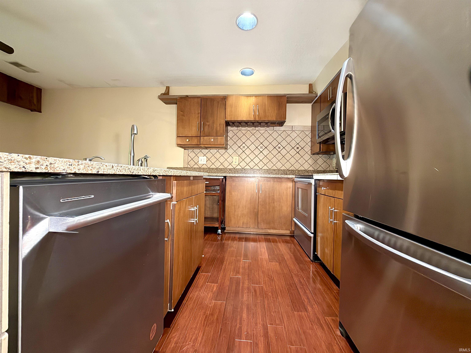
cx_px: 236
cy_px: 176
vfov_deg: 85.7
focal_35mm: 14
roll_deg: -1.9
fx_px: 190
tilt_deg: -0.5
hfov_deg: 102.1
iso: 640
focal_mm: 2.22
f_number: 2.2
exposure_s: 1/24
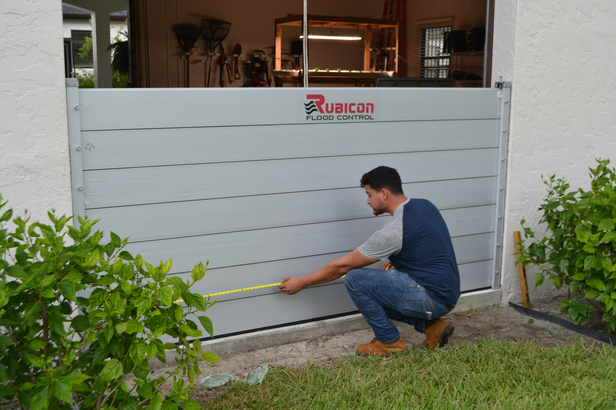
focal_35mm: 42
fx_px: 719
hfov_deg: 46.4
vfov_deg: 31.9
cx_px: 308
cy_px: 205
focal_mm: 28
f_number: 5.6
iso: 110
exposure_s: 1/125
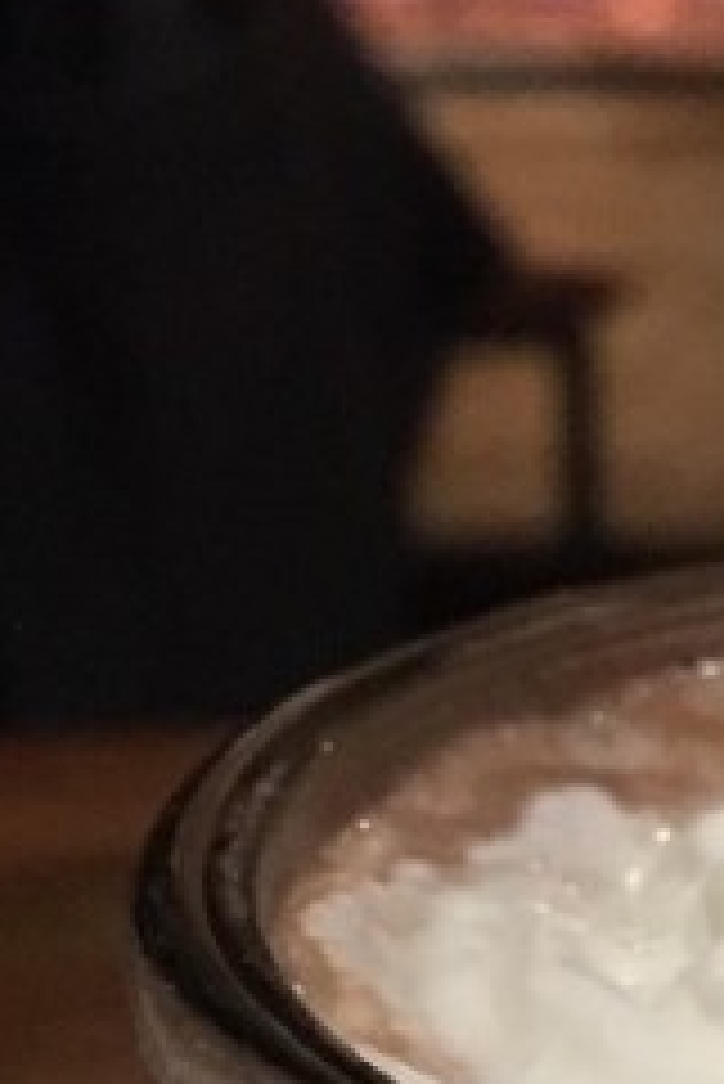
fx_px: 3855
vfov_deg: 15.5
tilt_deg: -24.1
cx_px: 1713
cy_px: 1277
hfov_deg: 9.6
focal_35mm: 128
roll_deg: -3.5
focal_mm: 4.15
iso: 250
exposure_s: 1/30
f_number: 2.2
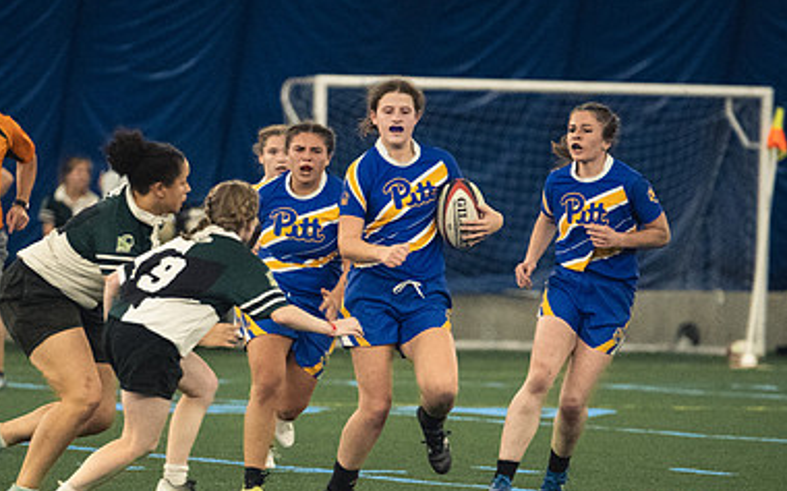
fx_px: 10010
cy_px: 392
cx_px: 286
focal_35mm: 467
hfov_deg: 4.5
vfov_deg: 2.8
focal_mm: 200
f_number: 2.8
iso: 9000
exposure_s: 1/500
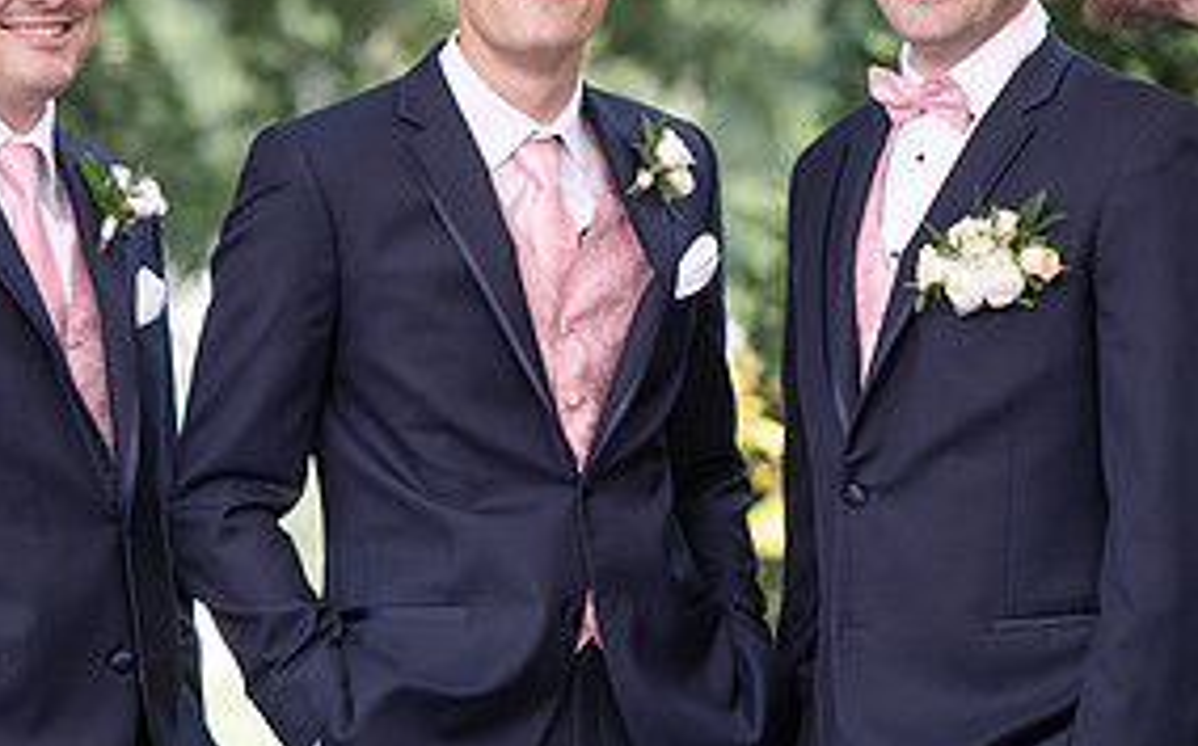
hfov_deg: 11.5
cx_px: 720
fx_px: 5937
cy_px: 251
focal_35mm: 182
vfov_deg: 7.2
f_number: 2.2
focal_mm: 85
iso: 100
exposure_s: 1/1000
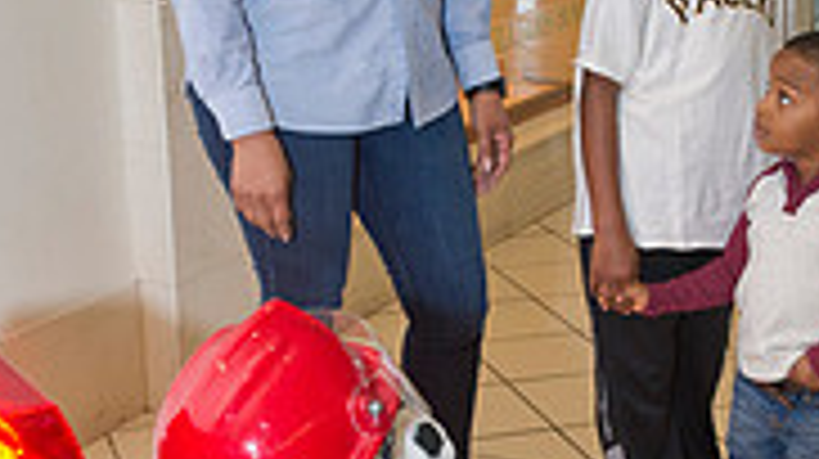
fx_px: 1801
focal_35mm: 83
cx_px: 479
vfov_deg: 14.5
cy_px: 324
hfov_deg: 25.6
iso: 1250
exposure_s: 1/250
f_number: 5.6
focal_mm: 32
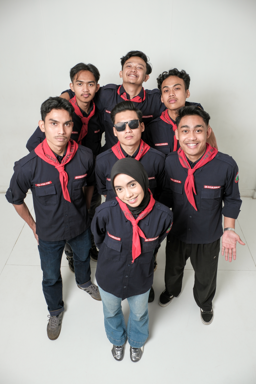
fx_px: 309
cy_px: 192
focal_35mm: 29
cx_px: 128
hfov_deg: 45.0
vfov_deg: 63.7
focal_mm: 19
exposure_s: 1/125
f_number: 8
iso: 250
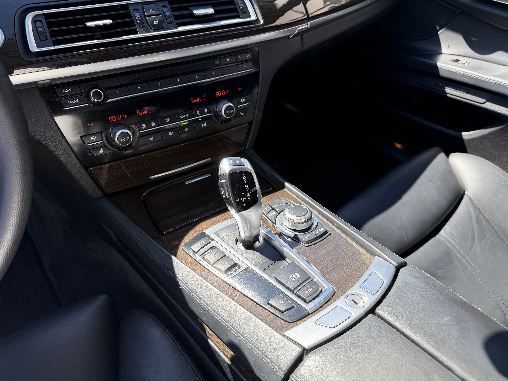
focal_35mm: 24
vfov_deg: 56.8
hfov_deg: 71.6
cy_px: 190
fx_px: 352
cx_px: 254
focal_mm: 6.76
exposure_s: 1/654
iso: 100
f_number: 1.78
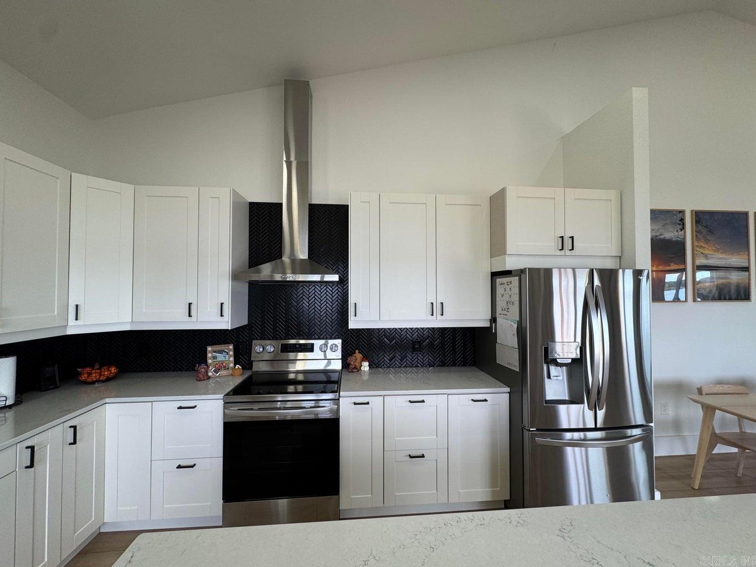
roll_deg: +0.0
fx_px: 306
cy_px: 284
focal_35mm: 14
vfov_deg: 85.7
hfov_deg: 102.1
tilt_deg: +1.0
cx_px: 378
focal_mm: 2.22
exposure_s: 1/120
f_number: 2.2
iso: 100
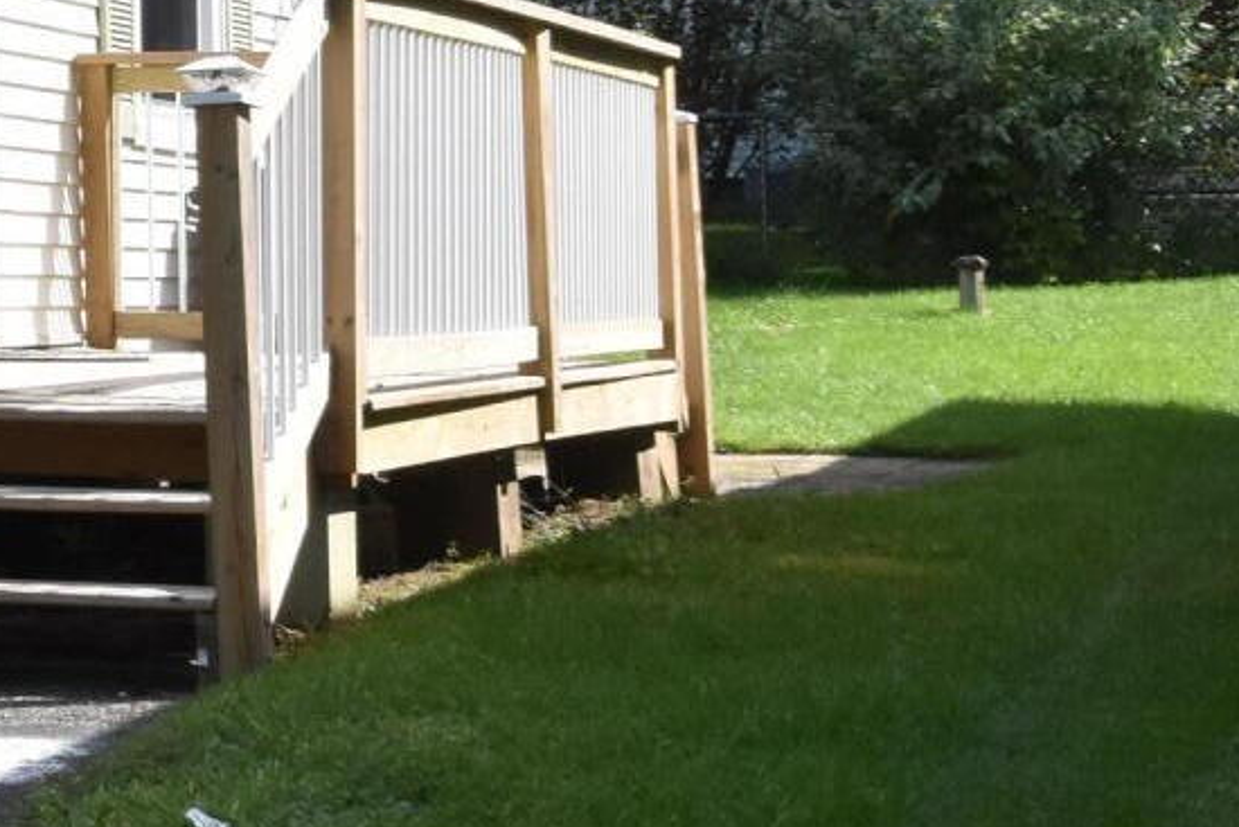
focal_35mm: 120
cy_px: -95
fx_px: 4131
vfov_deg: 11.3
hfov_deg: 15.0
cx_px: -933
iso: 800
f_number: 11
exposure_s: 1/500
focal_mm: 22
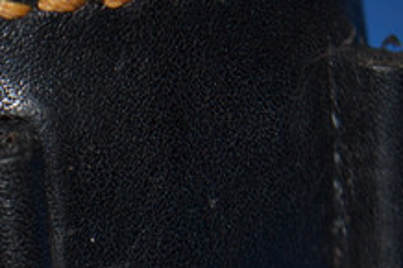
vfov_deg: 5.7
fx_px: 2712
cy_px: 226
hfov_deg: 8.5
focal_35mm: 242
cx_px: 57
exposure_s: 1/60
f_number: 8
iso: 100
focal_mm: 55
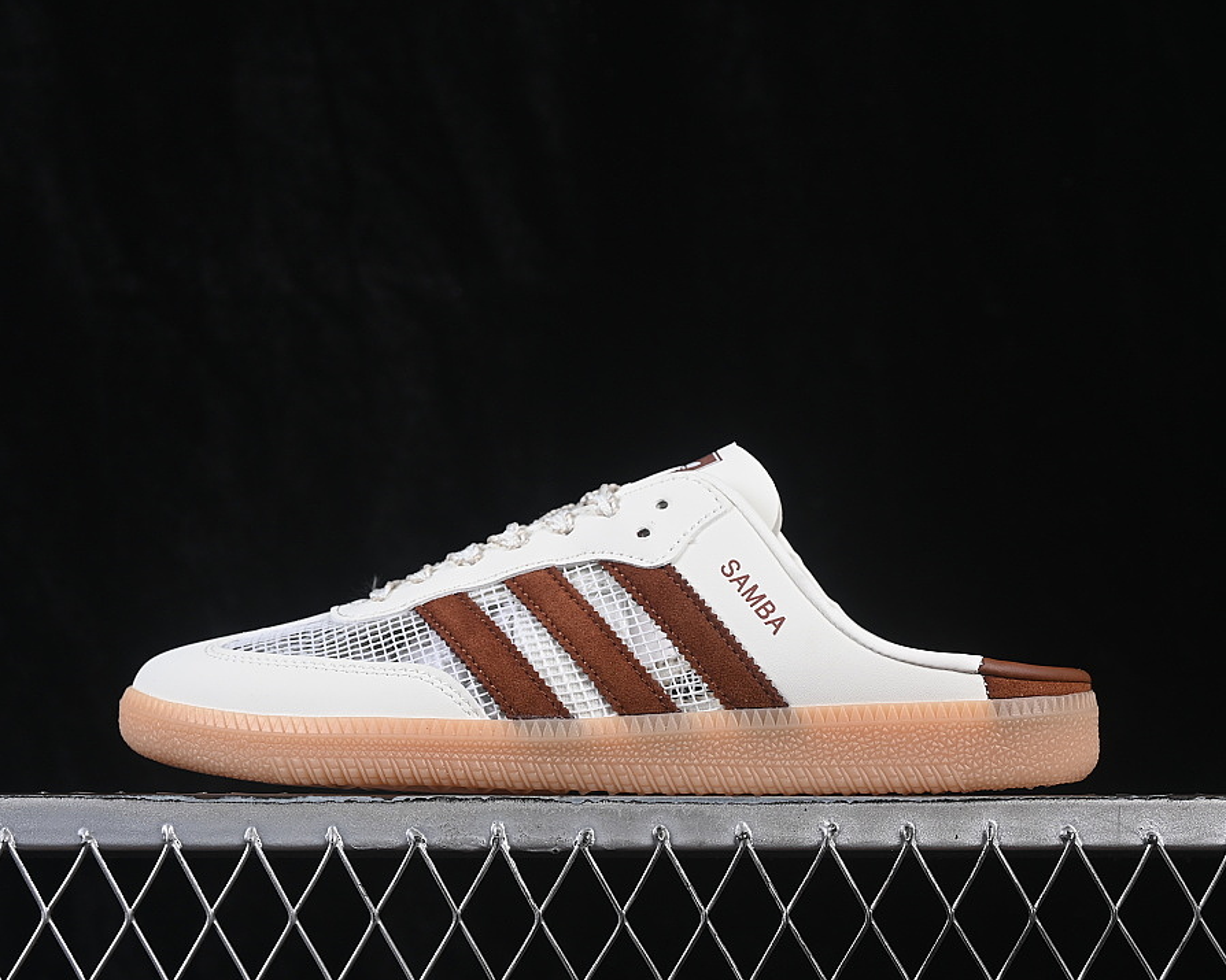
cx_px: 629
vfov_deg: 18.1
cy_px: 488
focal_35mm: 85
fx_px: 3084
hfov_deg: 22.5
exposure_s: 1/80
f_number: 8
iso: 160
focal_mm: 50
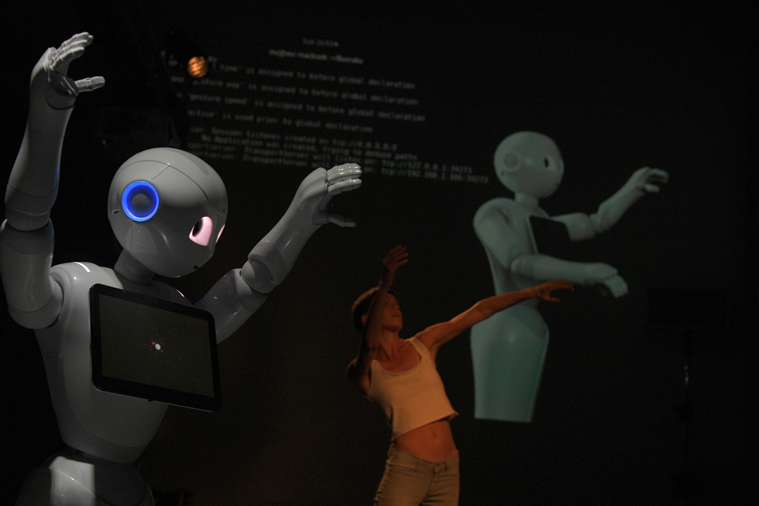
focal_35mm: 62
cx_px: 380
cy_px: 253
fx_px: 1307
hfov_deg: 32.4
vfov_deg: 21.9
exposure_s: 1/125
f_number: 6.3
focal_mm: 62
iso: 3200
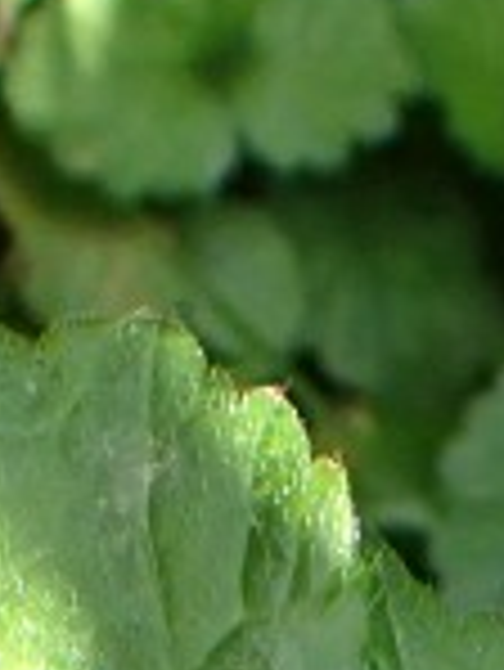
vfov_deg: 7.6
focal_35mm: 215
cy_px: 2260
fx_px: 4168
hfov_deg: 6.9
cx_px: 396
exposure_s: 1/200
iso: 320
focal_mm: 5.4
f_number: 3.2
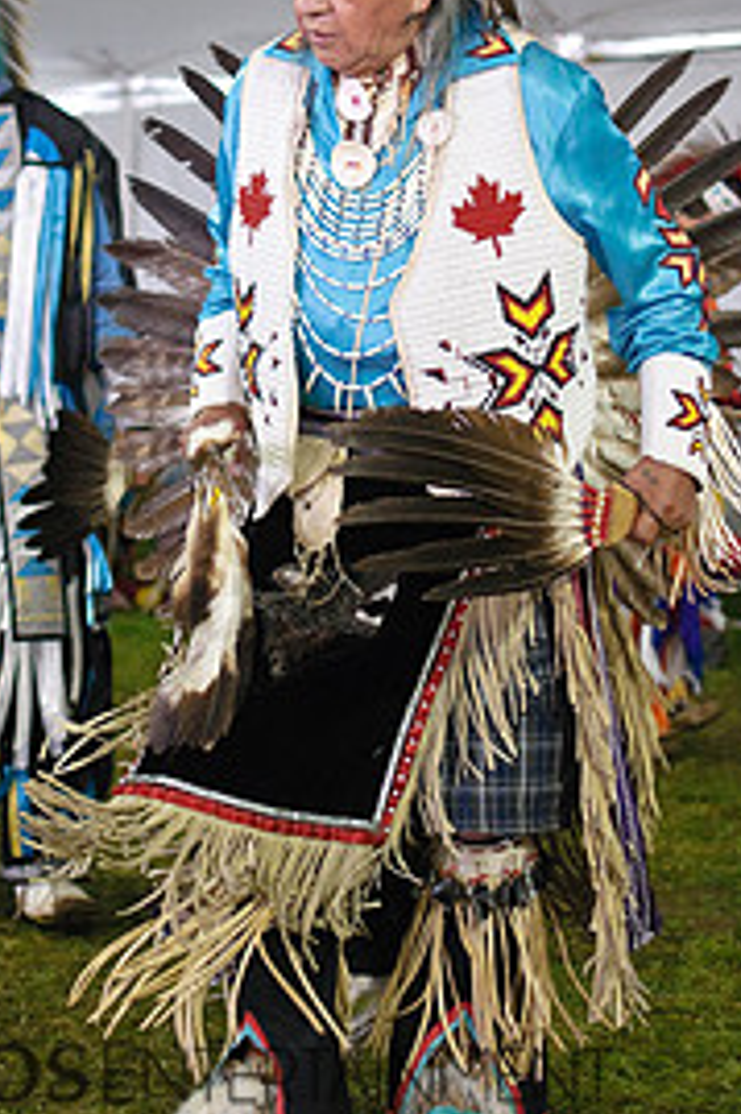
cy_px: 311
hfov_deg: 15.5
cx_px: 263
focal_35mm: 88
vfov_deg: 23.0
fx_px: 2715
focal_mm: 35
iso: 1600
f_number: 1.8
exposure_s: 1/500
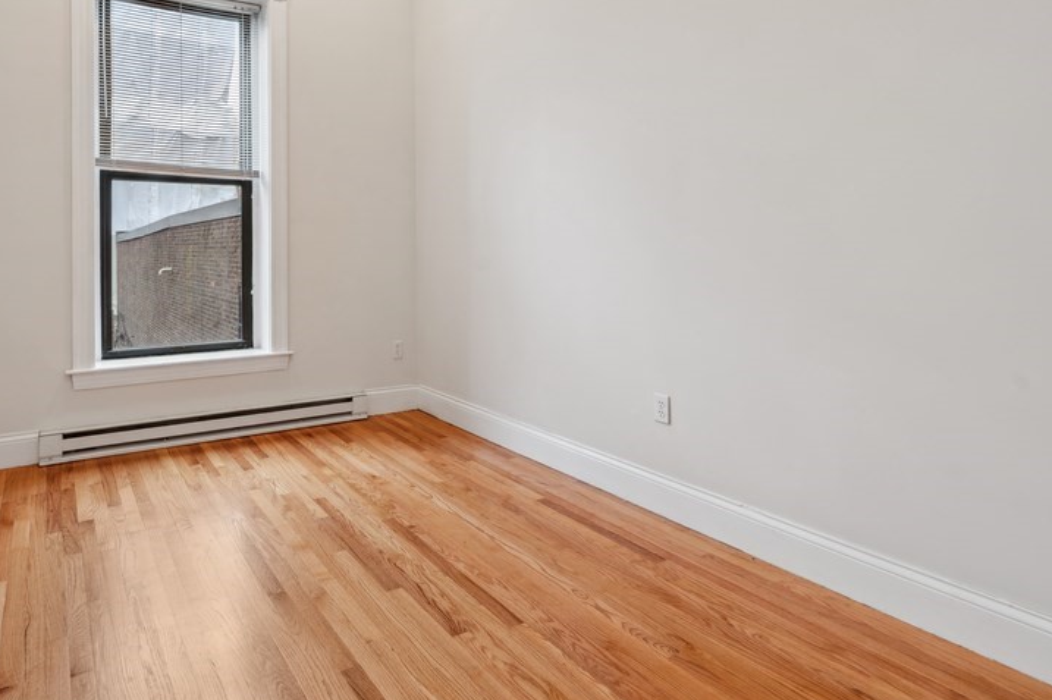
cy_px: 231
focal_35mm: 20
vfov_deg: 60.3
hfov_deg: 82.2
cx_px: 384
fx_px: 584
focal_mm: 14
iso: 100
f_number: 8
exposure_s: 1/2.5
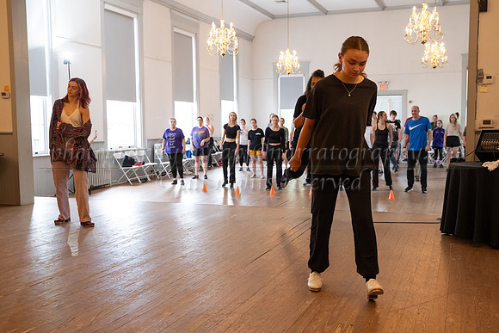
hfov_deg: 49.1
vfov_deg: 34.0
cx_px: 278
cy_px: 177
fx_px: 545
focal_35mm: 39
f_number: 4
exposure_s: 1/200
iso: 1600
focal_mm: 32.5
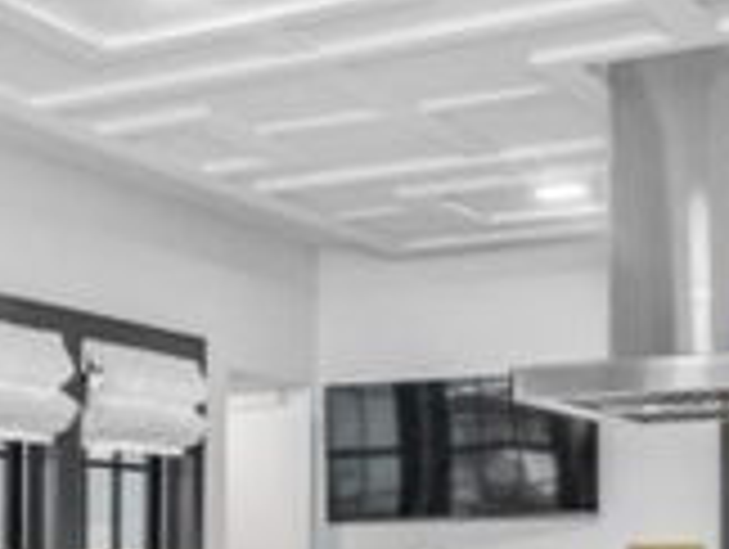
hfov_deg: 19.3
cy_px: 587
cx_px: -436
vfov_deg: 16.9
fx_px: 1793
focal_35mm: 85
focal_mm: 14
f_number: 5.6
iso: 800
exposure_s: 1/125
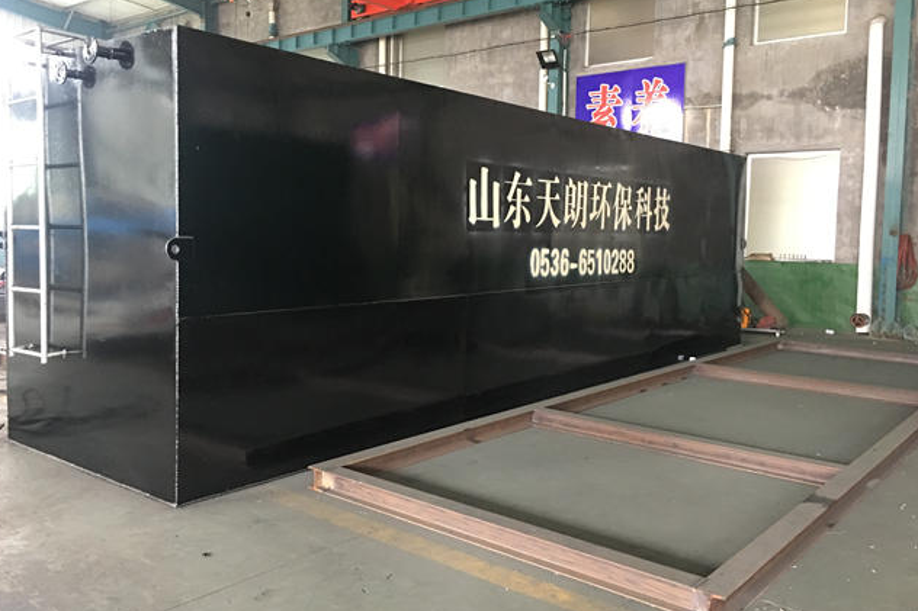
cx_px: 450
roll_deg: -1.0
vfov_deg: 42.3
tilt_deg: -3.0
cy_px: 287
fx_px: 790
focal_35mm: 31
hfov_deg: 60.3
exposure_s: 1/8
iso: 125
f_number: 2.2
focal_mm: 4.15
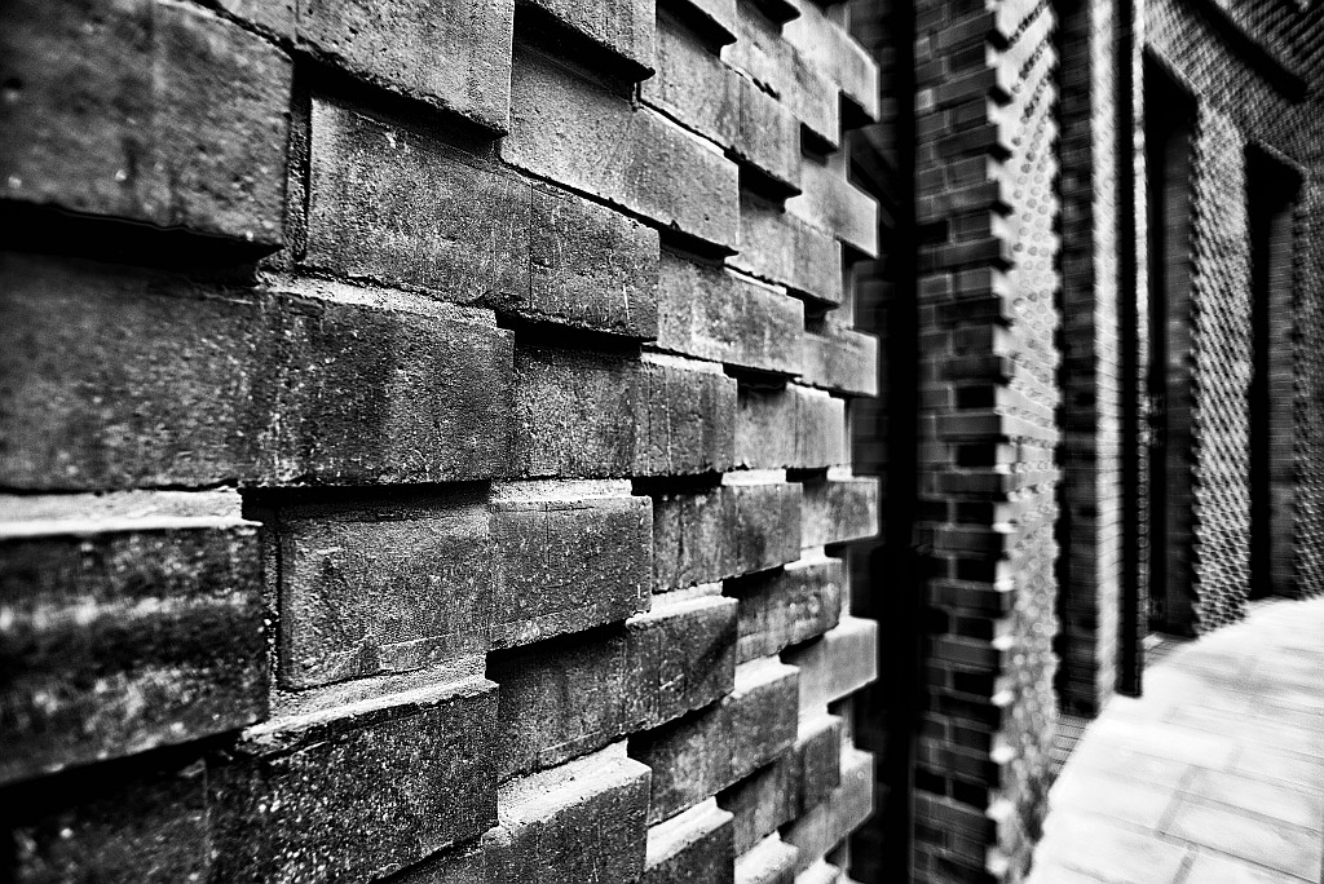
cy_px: 442
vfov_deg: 62.0
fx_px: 736
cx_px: 662
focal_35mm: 20
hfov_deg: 83.9
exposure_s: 1/100
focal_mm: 20
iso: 100
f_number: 3.5
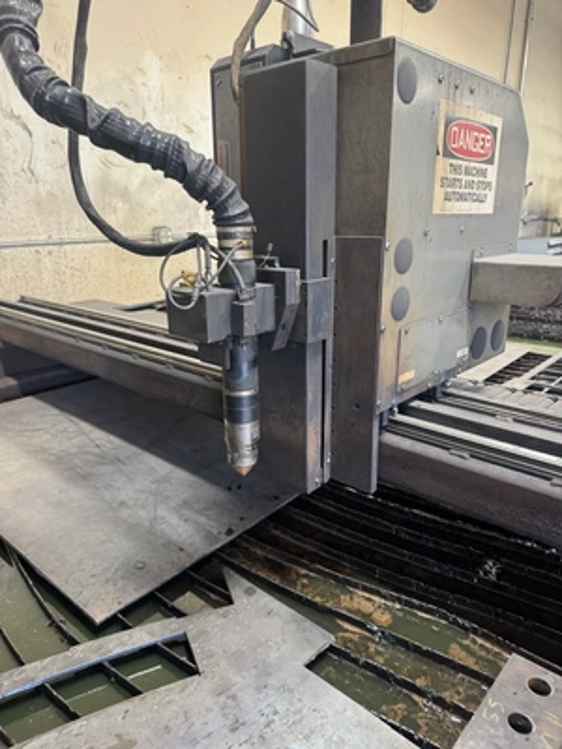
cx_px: 281
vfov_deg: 71.6
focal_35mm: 24
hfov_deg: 56.8
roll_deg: +0.5
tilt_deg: -17.5
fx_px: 520
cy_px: 374
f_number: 1.78
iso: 200
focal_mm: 6.76
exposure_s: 1/62
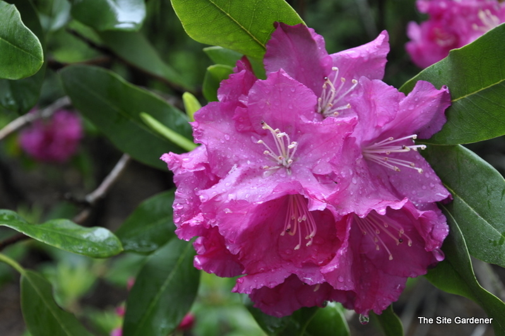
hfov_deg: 27.0
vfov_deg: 18.2
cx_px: 252
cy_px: 168
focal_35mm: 75
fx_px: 1051
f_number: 8
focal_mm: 50
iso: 200
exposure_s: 1/60
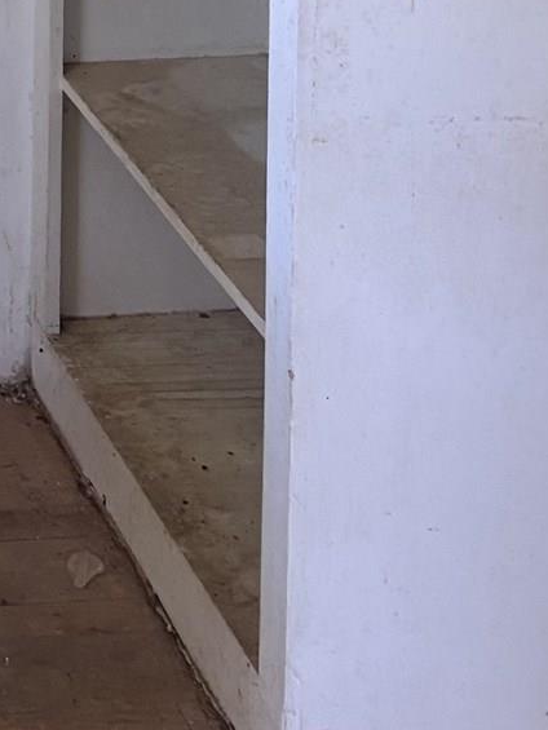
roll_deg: +0.0
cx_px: -520
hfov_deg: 12.4
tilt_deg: -6.1
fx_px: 2237
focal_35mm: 106
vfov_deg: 15.7
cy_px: -614
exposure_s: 1/60
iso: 160
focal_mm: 5.96
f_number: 1.6
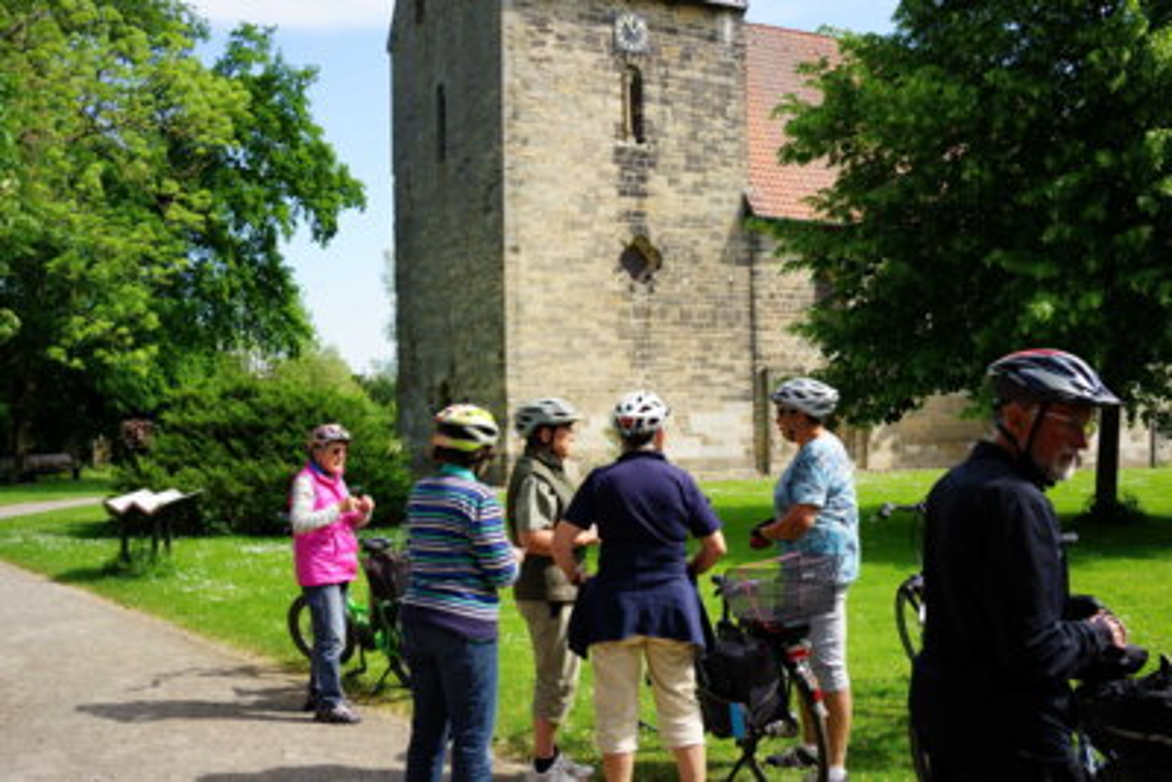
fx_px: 1140
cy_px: 391
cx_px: 586
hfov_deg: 54.4
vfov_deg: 37.9
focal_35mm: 35
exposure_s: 1/320
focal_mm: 35
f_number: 6.3
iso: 100
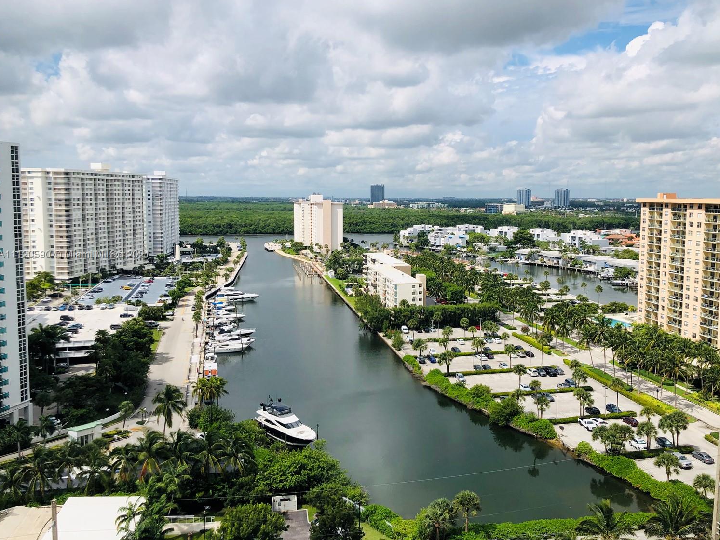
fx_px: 624
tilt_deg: -4.5
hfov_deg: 59.9
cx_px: 381
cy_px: 255
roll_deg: +0.3
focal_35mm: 30
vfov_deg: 46.8
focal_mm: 3.99
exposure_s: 1/3472
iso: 25
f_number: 1.8
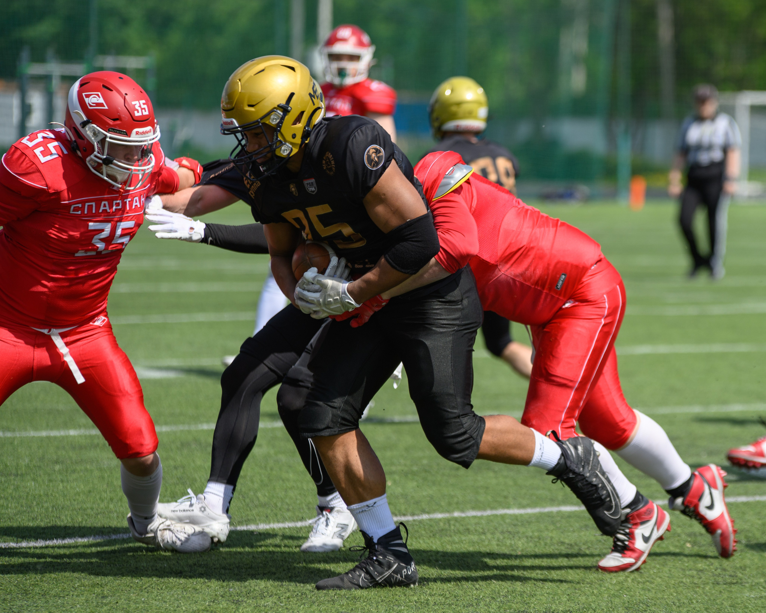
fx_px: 4695
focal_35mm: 207
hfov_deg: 9.3
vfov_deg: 7.5
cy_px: 306
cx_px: 528
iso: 100
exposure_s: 1/2500
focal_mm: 160
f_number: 3.5
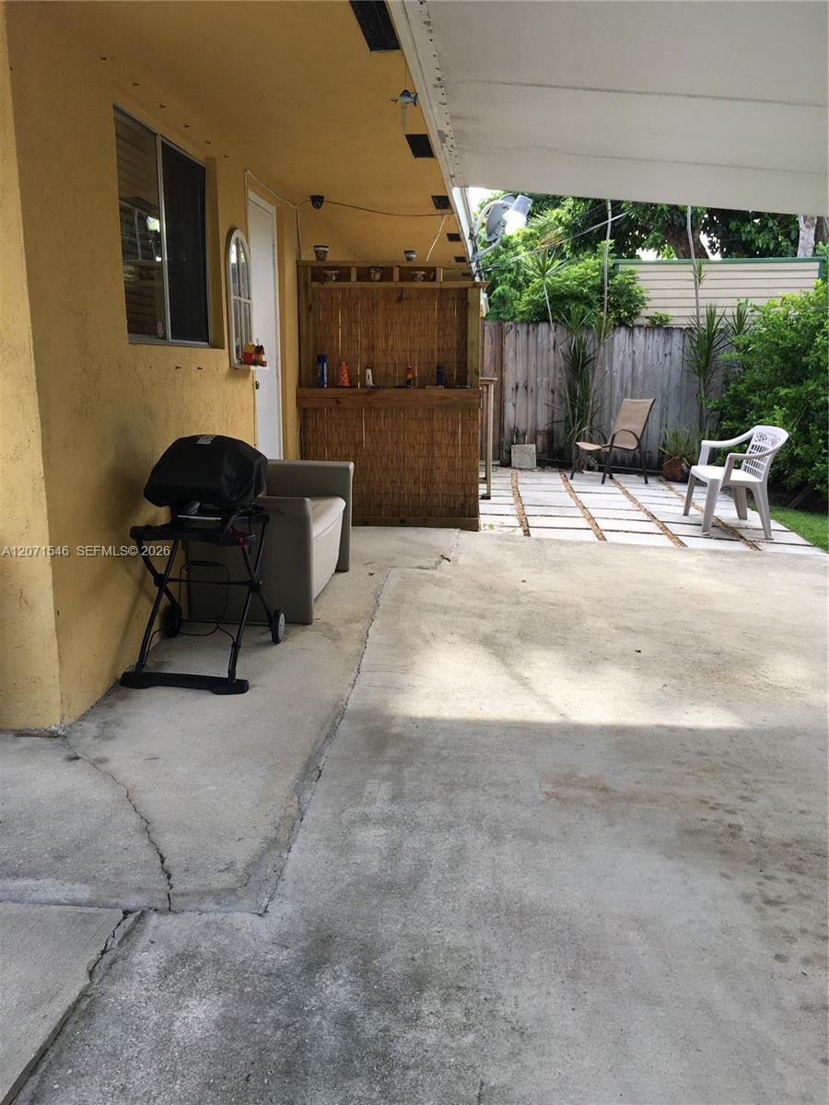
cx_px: 414
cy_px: 552
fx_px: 926
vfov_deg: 61.7
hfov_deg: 48.2
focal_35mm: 29
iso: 25
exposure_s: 1/201
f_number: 2.2
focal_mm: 4.15
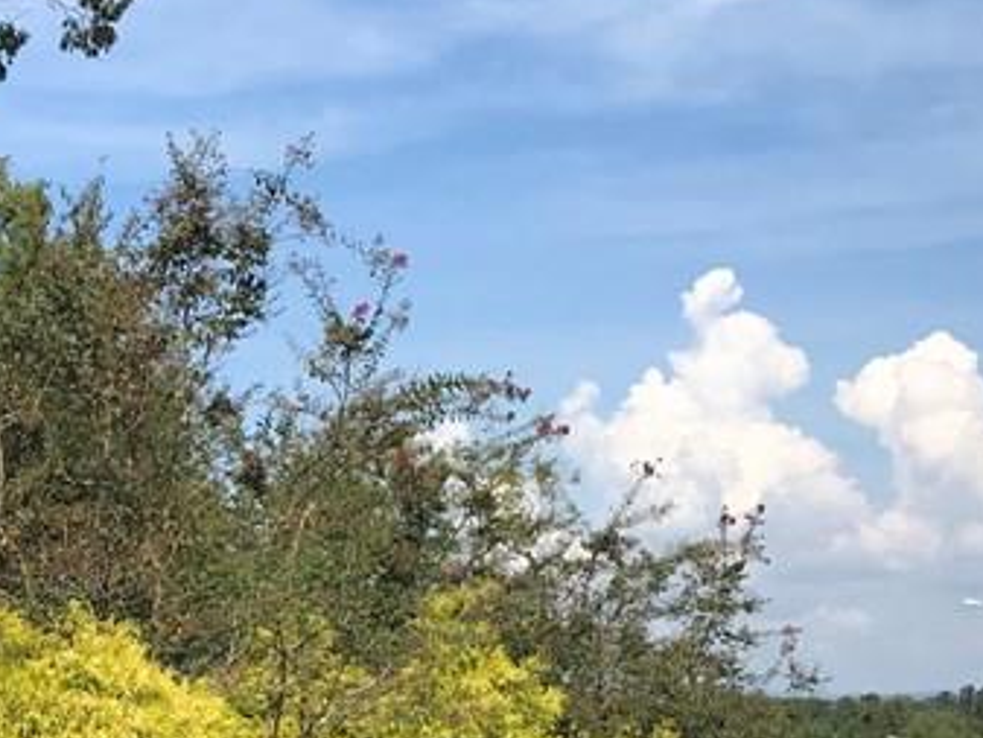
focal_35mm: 85
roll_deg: +1.8
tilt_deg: +2.3
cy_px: 668
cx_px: 20
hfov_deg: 22.2
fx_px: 2415
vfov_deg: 17.1
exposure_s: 1/2457
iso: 20
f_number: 1.8
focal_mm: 3.99
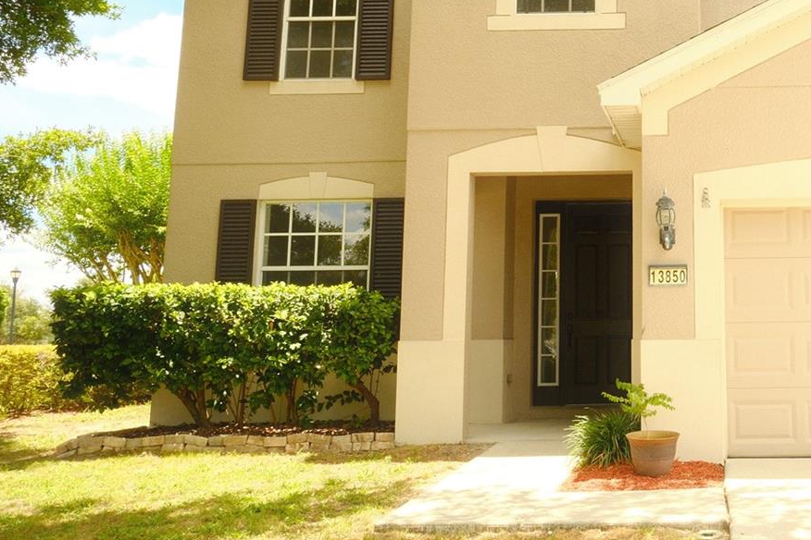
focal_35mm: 42
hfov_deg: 43.3
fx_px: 946
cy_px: 188
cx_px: 692
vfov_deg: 31.7
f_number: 16
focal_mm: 15
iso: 1000
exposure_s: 1/100
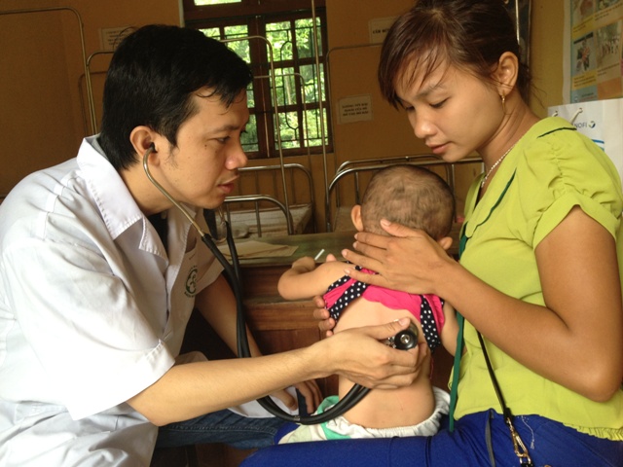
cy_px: 234
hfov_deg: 52.6
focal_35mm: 35
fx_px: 630
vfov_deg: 40.7
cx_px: 312
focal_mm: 4.28
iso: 80
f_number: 2.4
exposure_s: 1/120
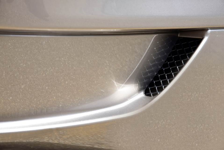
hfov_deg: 17.1
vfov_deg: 11.4
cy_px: 75
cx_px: 112
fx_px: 747
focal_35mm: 120
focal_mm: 120
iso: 100
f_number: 10
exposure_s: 1/50
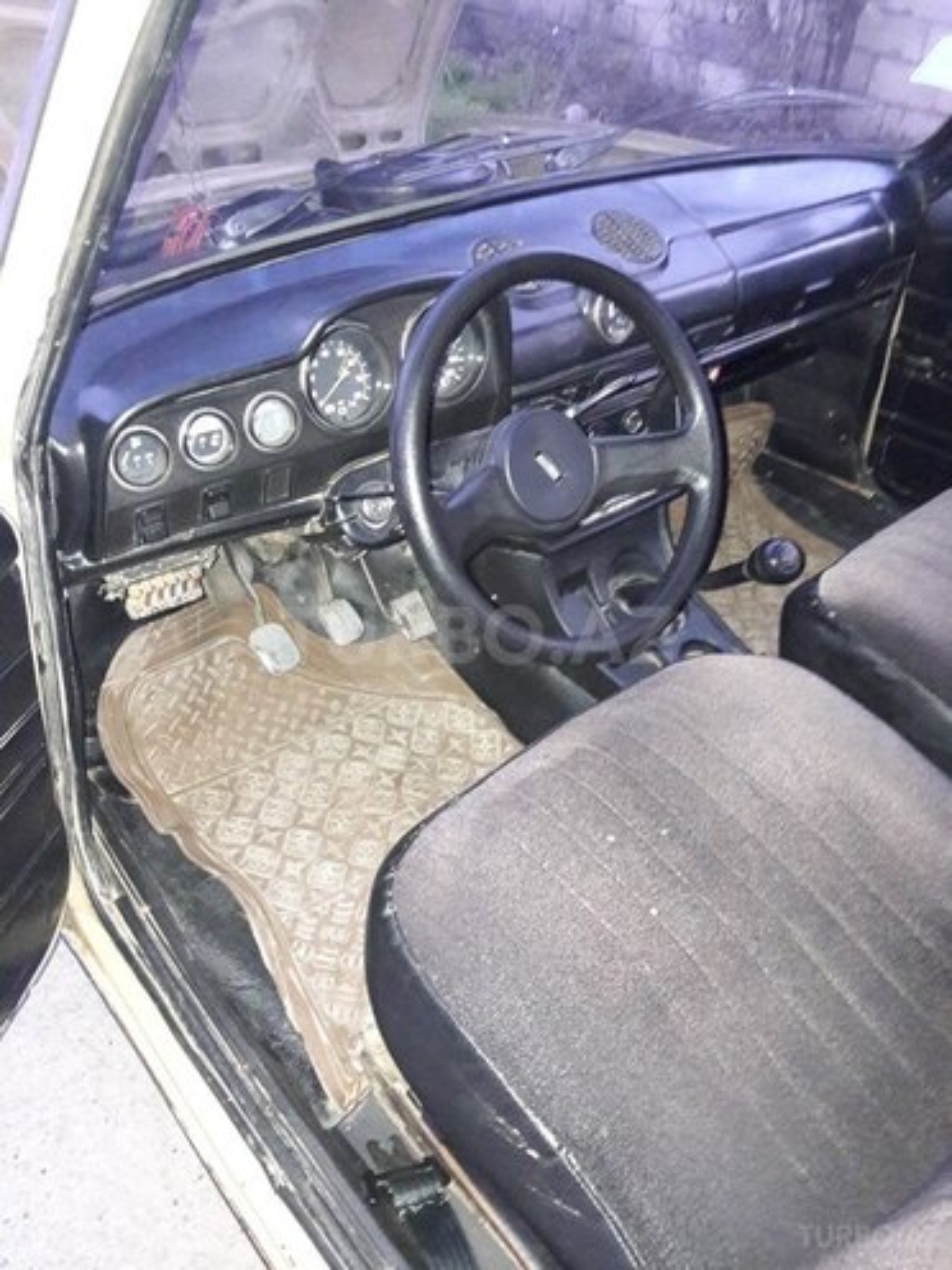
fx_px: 1027
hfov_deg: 49.7
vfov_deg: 63.4
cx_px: 476
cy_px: 635
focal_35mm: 28
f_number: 1.9
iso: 640
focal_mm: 3.7
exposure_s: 1/17
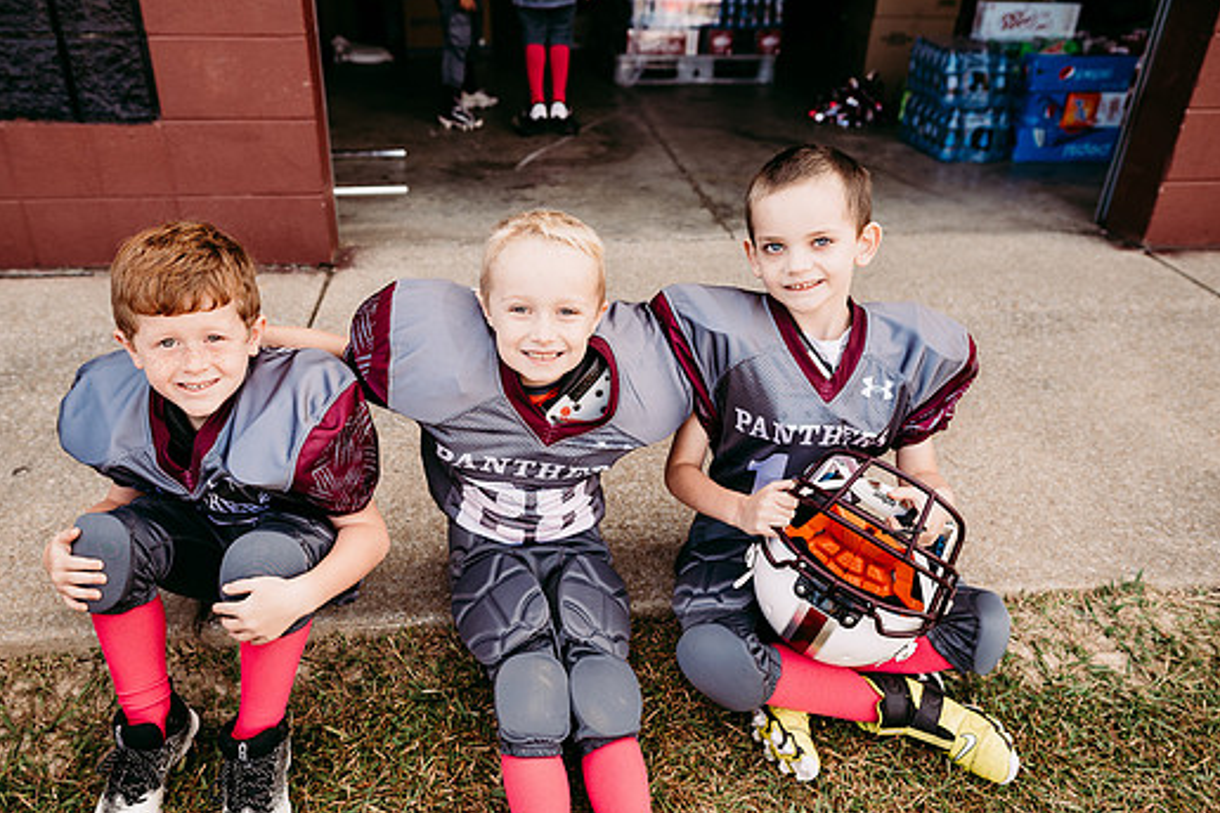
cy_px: 431
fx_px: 915
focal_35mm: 27
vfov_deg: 47.9
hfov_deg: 67.2
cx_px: 551
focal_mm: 24
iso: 160
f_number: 3.5
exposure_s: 1/400
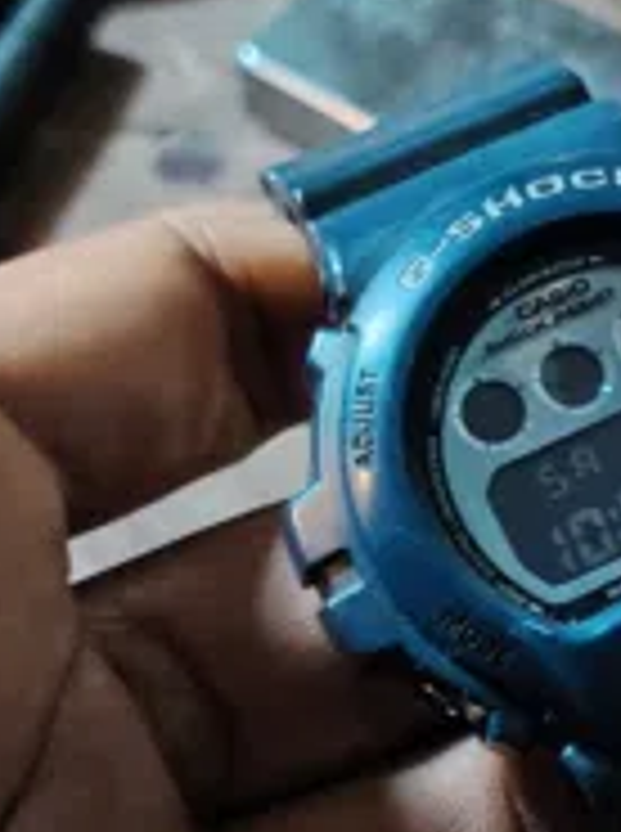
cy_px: 472
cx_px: 639
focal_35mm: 104
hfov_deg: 13.9
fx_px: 2496
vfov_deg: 18.9
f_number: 1.75
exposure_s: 1/16.7
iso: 2628
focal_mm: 5.25
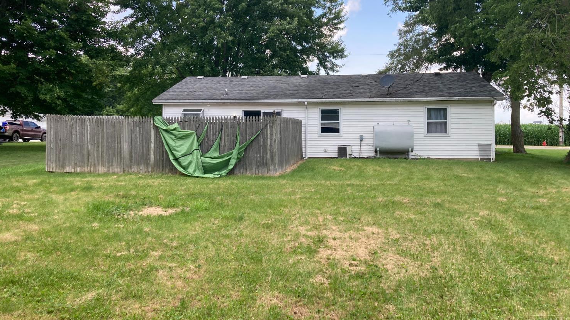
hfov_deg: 62.6
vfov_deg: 37.5
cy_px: 118
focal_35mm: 31
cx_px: 286
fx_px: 469
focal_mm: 3.99
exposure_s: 1/378
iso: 20
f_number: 1.8
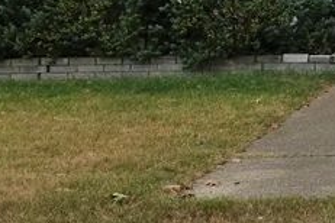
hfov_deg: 16.1
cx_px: 611
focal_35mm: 106
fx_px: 986
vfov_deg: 12.4
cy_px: -98
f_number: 1.8
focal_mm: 5.4
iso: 50
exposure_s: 1/2921
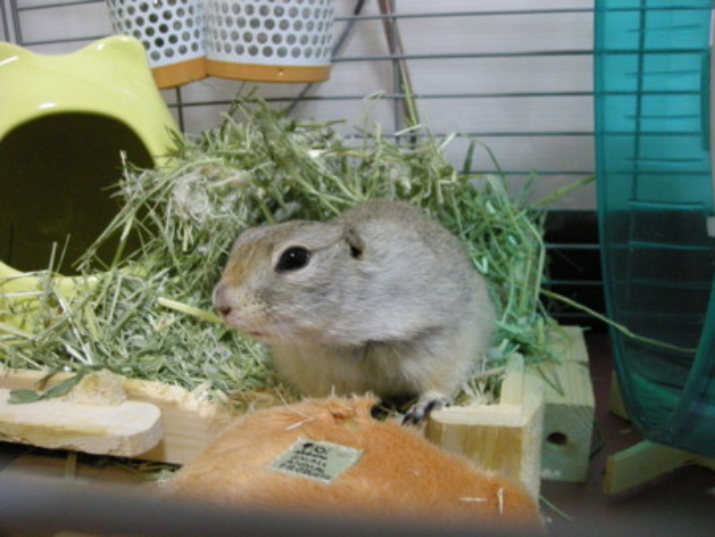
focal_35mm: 35
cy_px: 268
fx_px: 723
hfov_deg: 52.6
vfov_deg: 40.7
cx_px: 358
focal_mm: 5.7
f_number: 2.8
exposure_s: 1/18.2
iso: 400
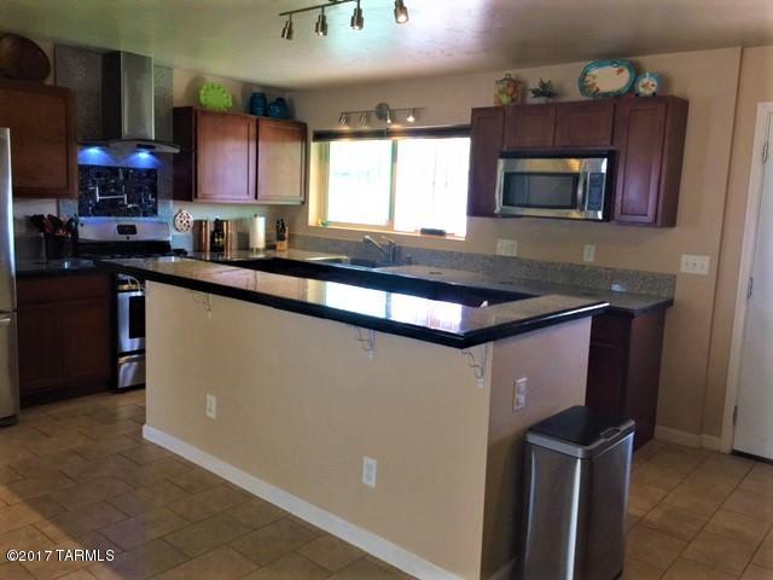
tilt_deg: -8.7
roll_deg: -2.9
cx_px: 386
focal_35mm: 29
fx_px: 648
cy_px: 290
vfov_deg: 48.2
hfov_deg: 61.7
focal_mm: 4.15
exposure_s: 1/30
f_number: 2.2
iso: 50
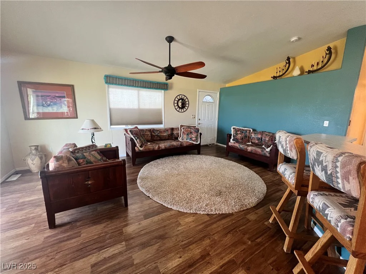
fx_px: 137
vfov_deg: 89.9
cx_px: 183
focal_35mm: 13
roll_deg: -1.6
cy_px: 137
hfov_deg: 106.2
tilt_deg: -10.8
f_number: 1.8
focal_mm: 1.57
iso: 200
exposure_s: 1/60
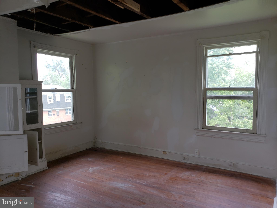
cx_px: 138
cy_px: 104
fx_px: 208
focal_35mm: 26
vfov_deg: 53.1
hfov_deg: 67.3
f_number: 2.4
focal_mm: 4.3
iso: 100
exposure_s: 1/100
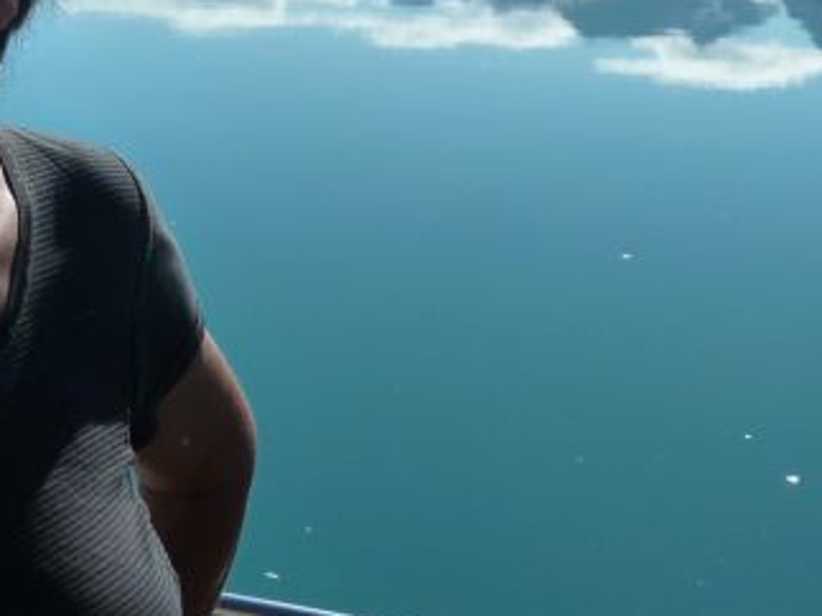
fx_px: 1472
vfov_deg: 21.9
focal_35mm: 62
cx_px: 257
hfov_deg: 30.9
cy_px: -115
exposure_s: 1/640
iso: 125
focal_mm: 4.1
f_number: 5.6
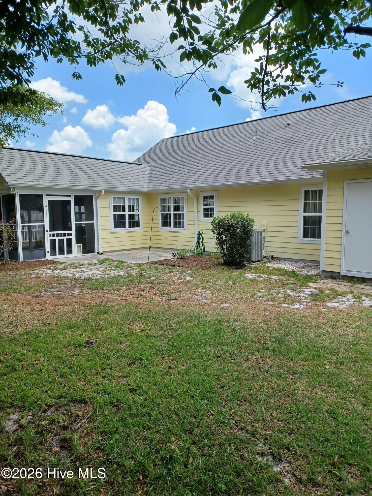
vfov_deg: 69.4
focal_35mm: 25
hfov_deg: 54.9
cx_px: 186
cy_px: 248
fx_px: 358
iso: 32
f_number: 1.8
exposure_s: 1/238
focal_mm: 4.6
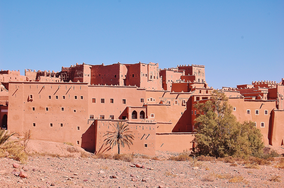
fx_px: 650
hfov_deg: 24.7
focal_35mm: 82
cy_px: 94
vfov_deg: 16.5
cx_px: 142
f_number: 10
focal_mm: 55
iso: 200
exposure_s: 1/400
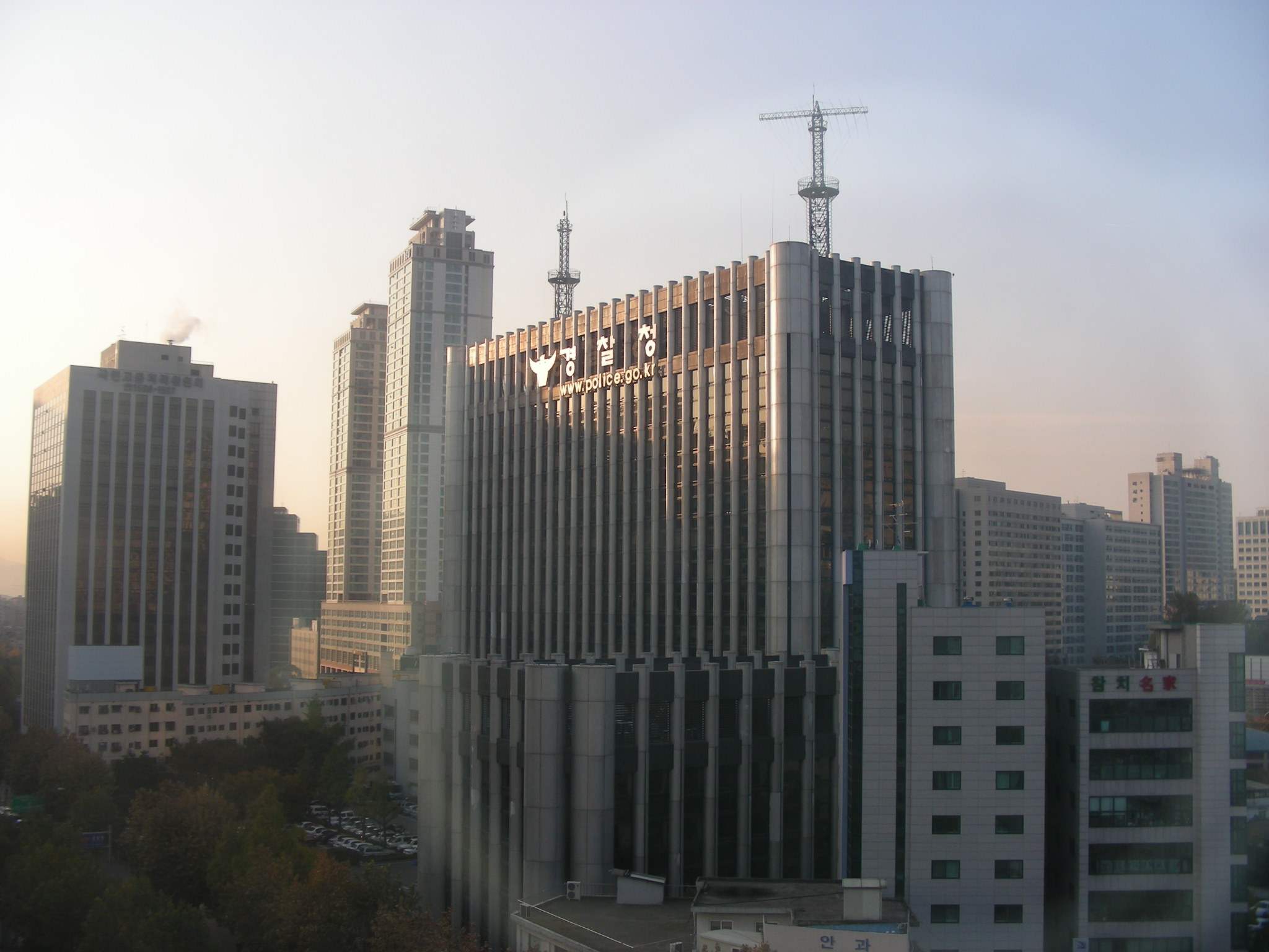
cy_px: 476
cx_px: 634
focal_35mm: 38
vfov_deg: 37.7
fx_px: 1393
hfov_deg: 49.0
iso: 50
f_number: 3.5
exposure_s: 1/53.1
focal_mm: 6.3
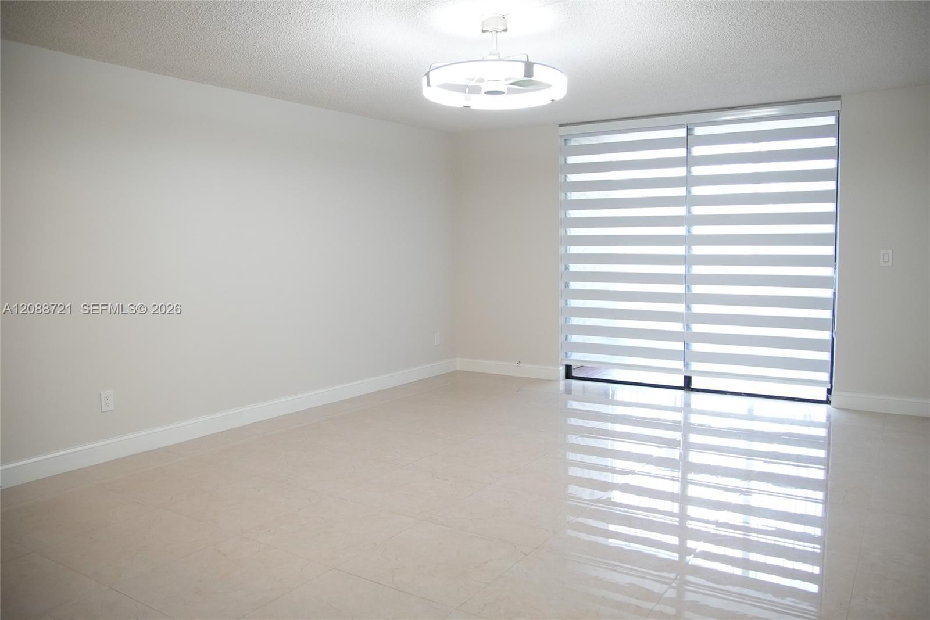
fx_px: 646
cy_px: 310
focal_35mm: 25
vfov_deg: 51.3
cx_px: 465
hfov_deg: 71.5
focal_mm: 17
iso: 1250
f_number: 2.8
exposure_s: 1/80
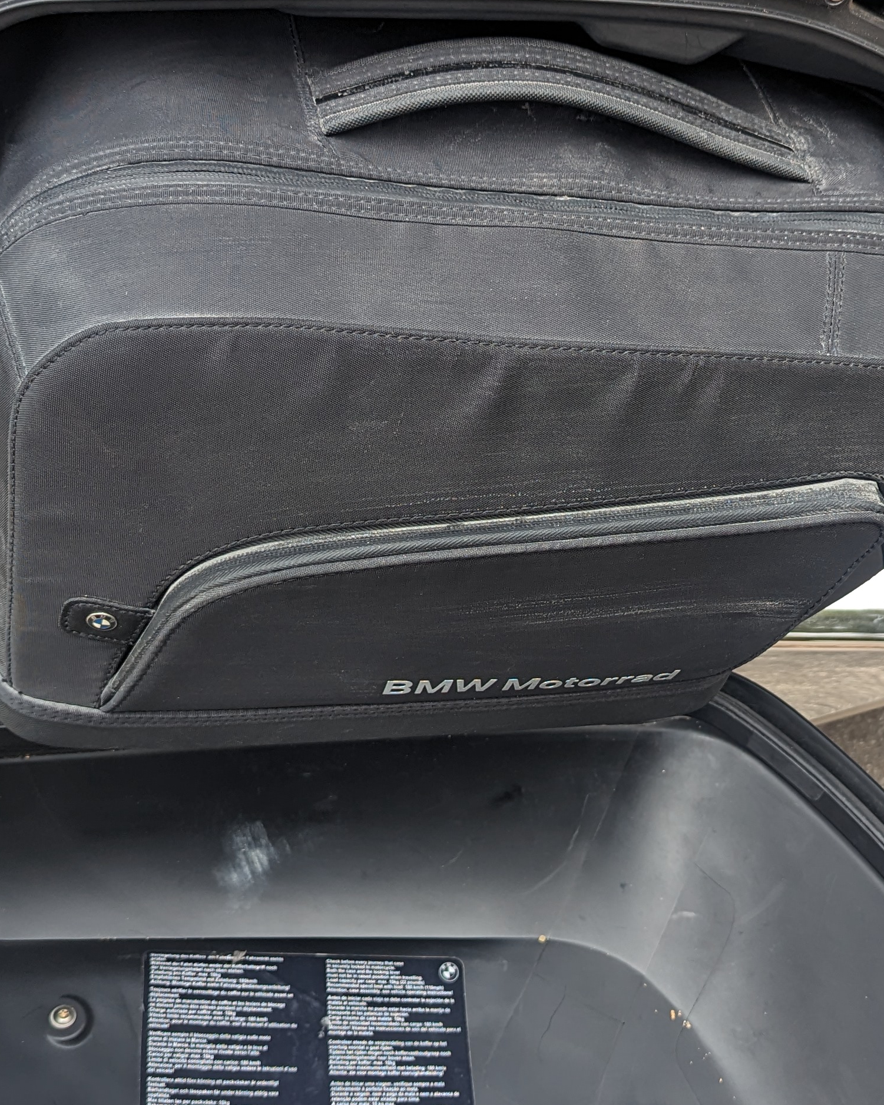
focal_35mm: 51
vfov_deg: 36.6
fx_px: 1668
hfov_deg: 29.5
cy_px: 501
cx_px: 585
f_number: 1.85
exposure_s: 1/583
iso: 43
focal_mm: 6.81
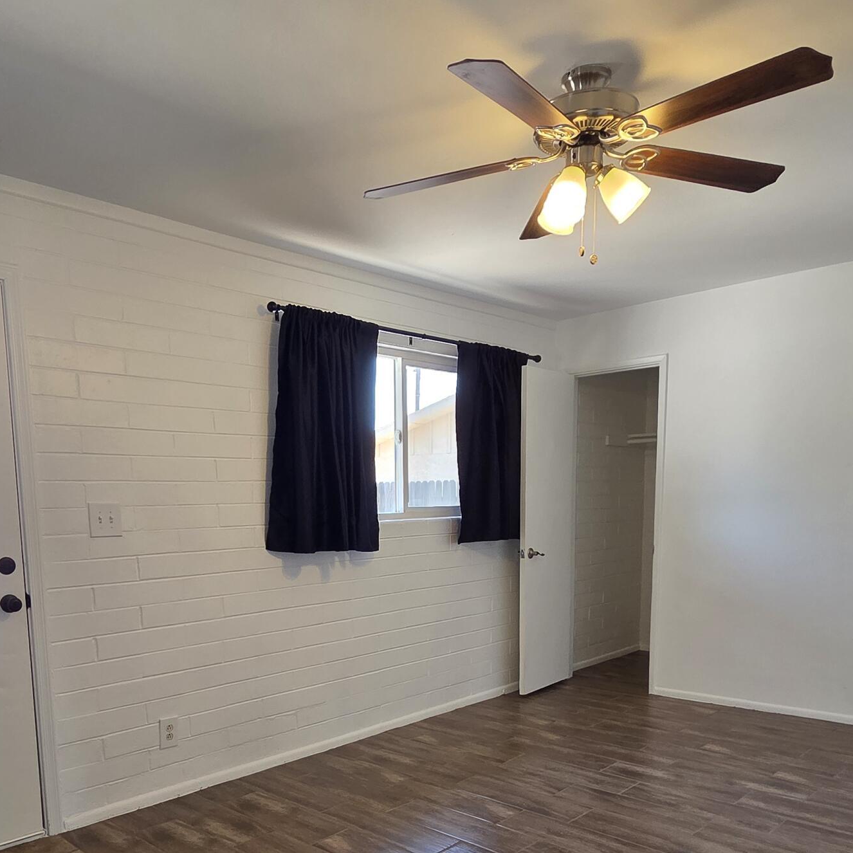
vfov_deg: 58.4
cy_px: 620
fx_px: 725
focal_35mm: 26
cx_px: 361
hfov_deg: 60.6
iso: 160
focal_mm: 2.2
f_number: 2.2
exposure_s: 1/120
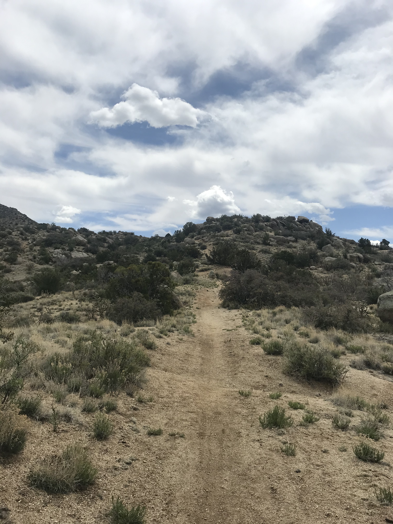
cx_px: 196
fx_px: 424
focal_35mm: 28
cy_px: 262
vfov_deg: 63.4
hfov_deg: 49.7
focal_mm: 3.99
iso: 20
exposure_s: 1/5319
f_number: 1.8
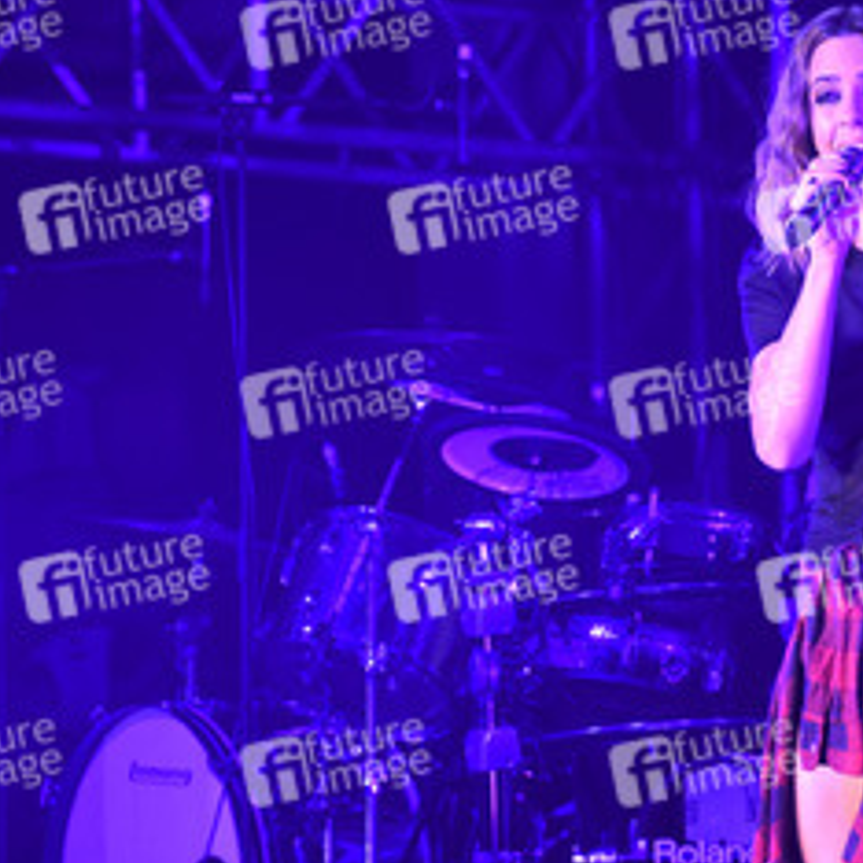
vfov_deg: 7.1
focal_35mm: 245
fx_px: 6910
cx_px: 754
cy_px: 487
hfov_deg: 7.1
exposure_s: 1/125
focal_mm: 100
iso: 1600
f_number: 5.6
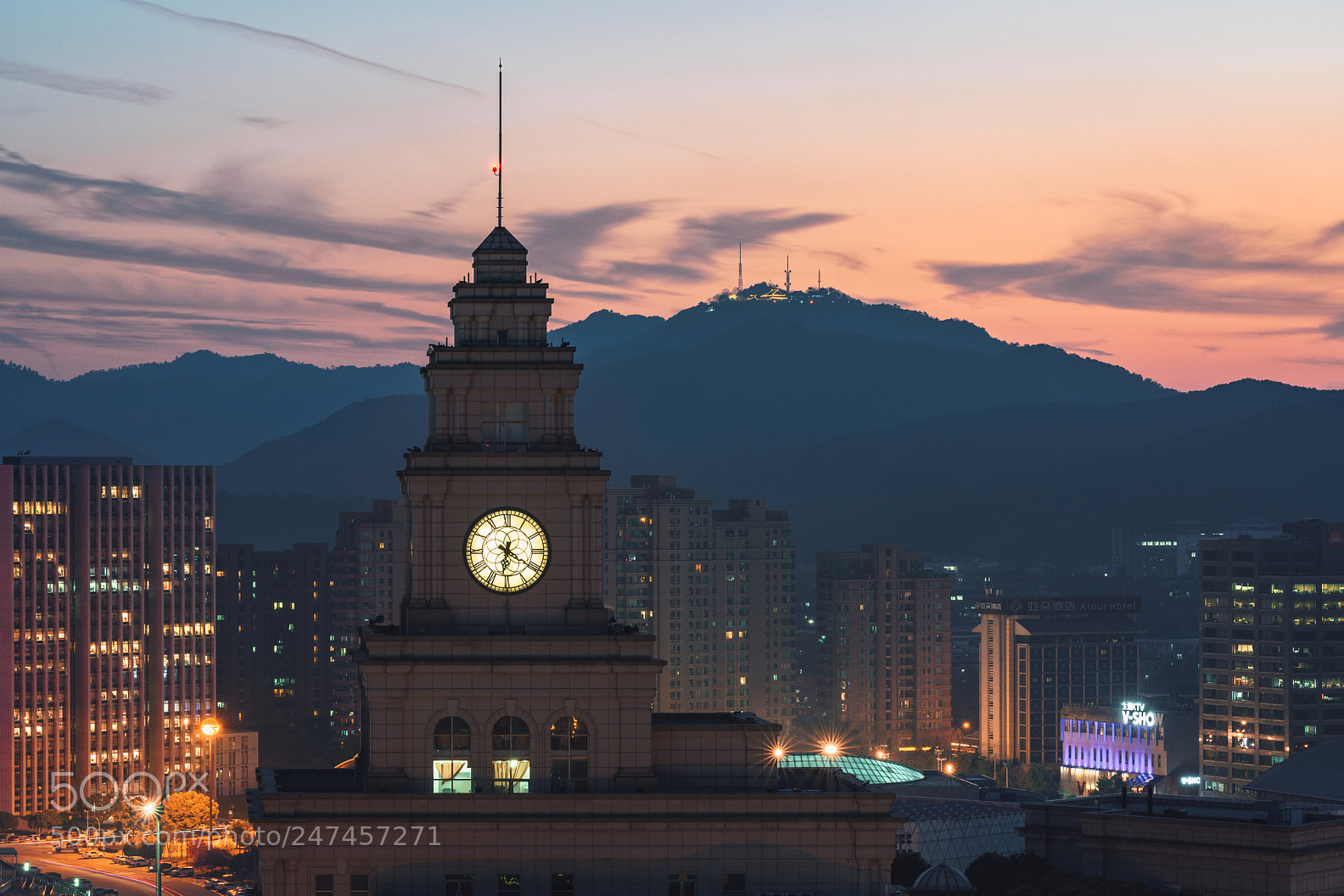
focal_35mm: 101
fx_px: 3770
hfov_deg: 20.2
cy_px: 450
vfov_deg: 13.6
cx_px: 676
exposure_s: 13
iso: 100
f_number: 20
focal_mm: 100
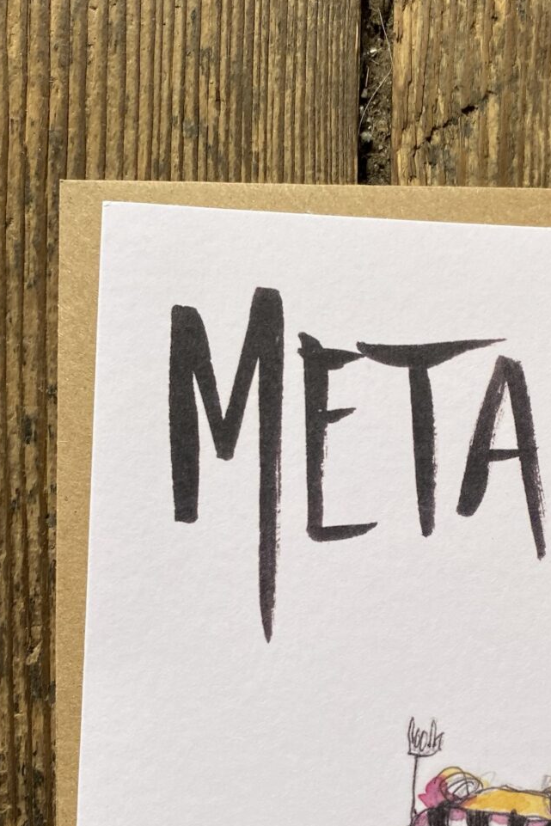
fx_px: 1033
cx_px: 408
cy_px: 653
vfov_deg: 41.8
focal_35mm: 45
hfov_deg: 29.4
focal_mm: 4.25
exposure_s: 1/121
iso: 100
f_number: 1.8
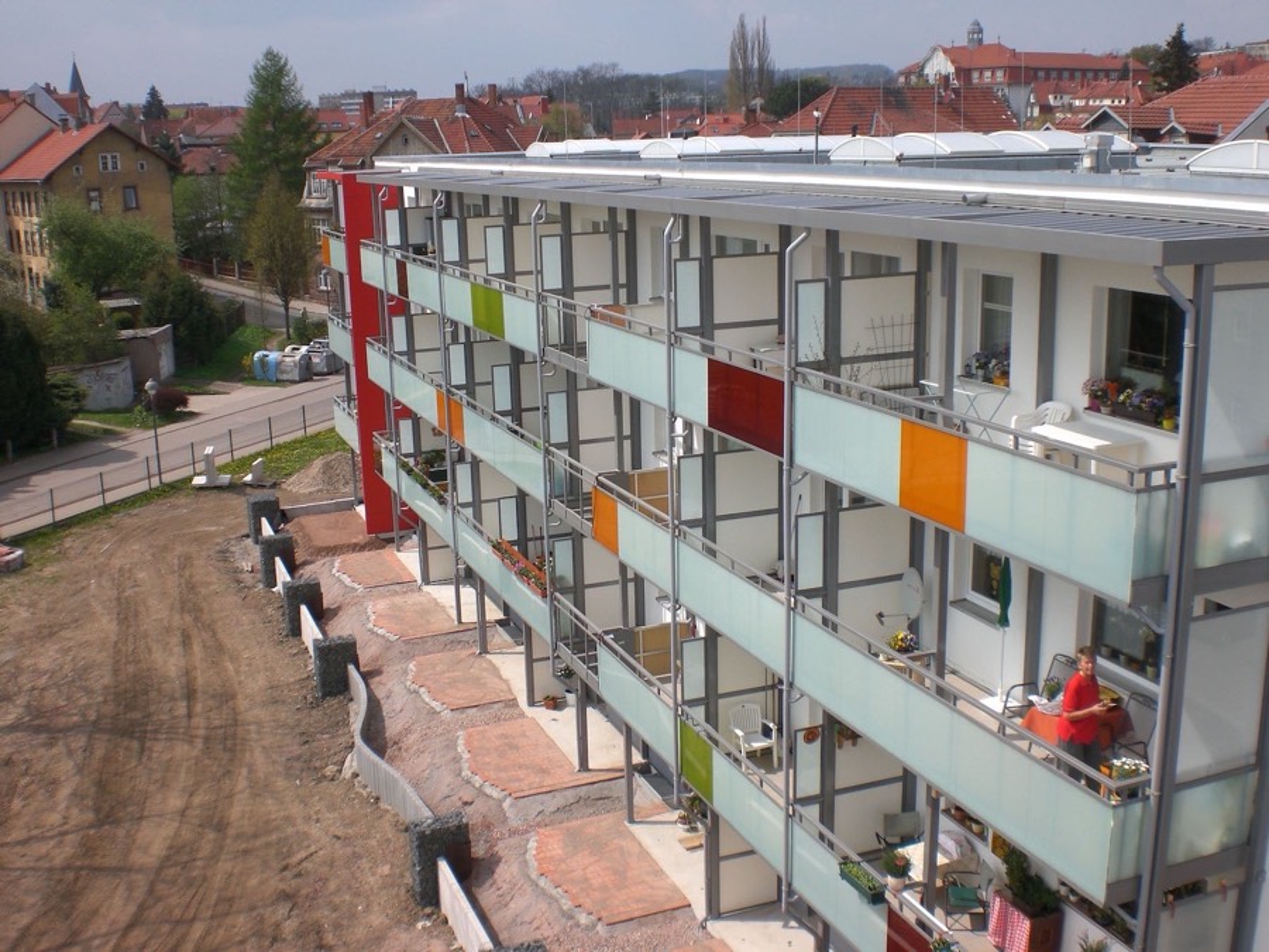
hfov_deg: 49.0
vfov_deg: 37.7
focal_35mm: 38
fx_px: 1393
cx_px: 634
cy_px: 476
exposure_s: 1/500
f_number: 4.4
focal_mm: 6.3
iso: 50
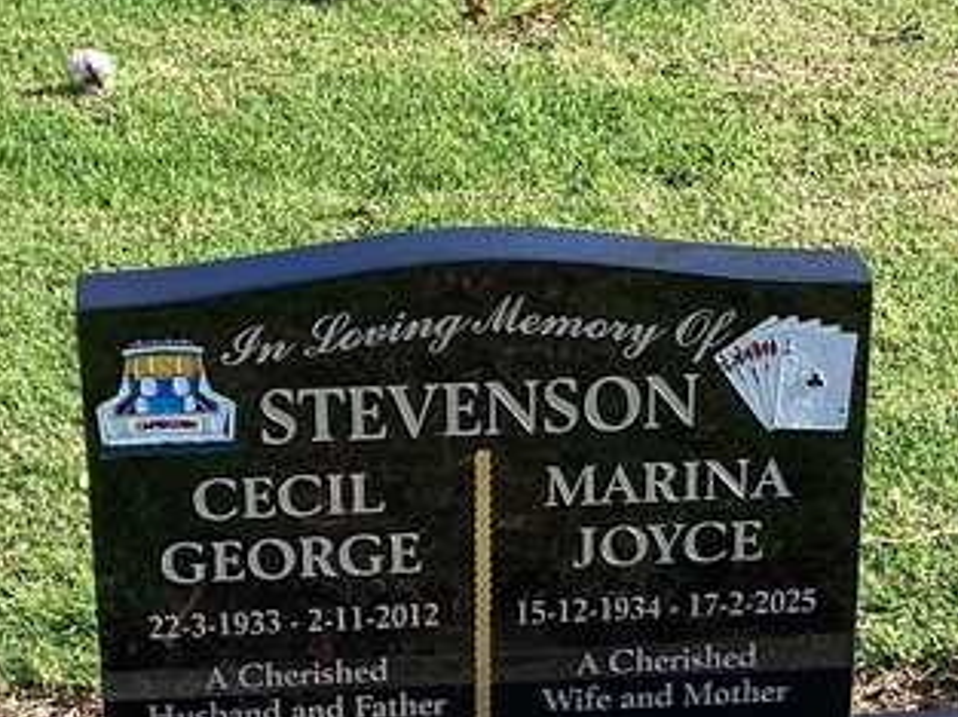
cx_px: 484
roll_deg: -0.9
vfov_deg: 12.3
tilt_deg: -27.0
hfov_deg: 16.6
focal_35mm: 119
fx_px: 3290
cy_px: 738
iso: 25
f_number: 2.4
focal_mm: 3.3
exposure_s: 1/471
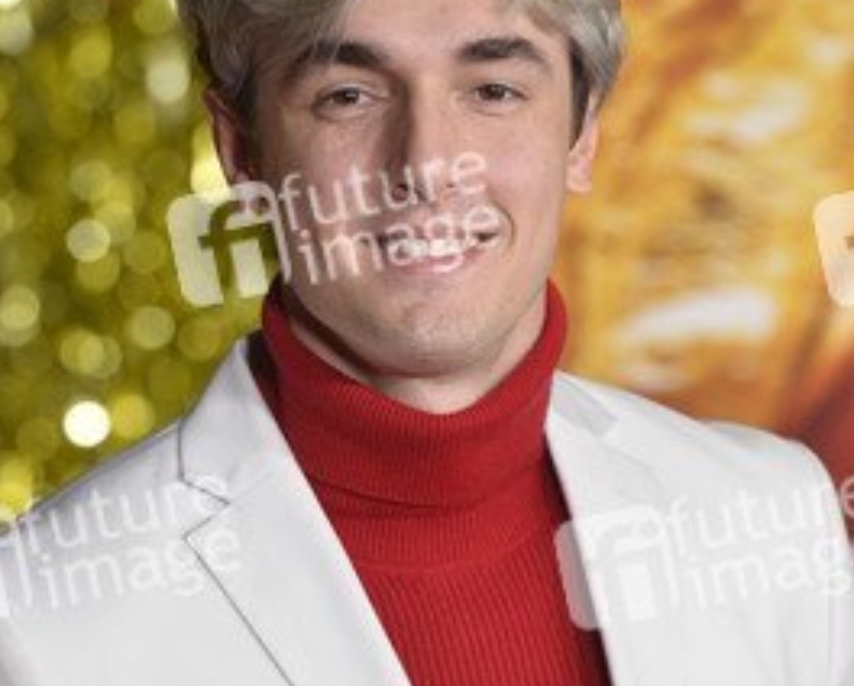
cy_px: 392
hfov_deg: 6.8
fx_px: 7189
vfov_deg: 5.5
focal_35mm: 284
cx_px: 429
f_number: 4.5
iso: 2000
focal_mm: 200
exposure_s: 1/320
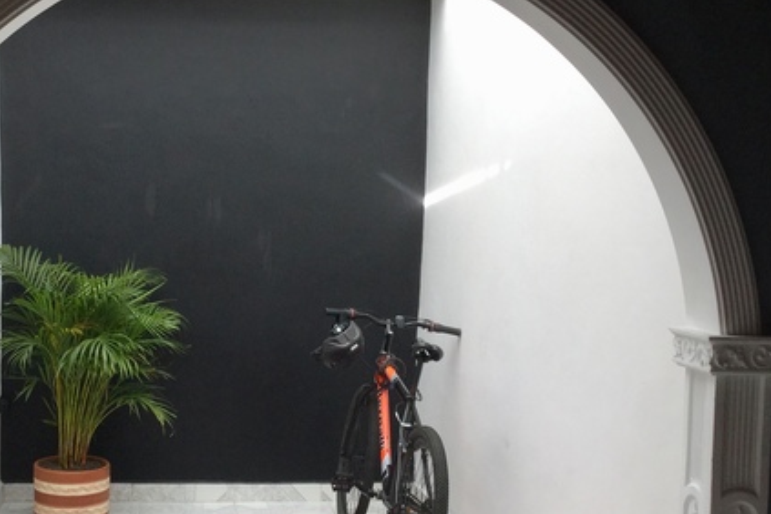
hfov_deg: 32.7
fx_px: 1306
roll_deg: -2.8
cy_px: 321
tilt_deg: -5.8
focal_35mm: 61
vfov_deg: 22.2
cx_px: 272
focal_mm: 3.3
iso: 32
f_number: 2.4
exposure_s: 1/120
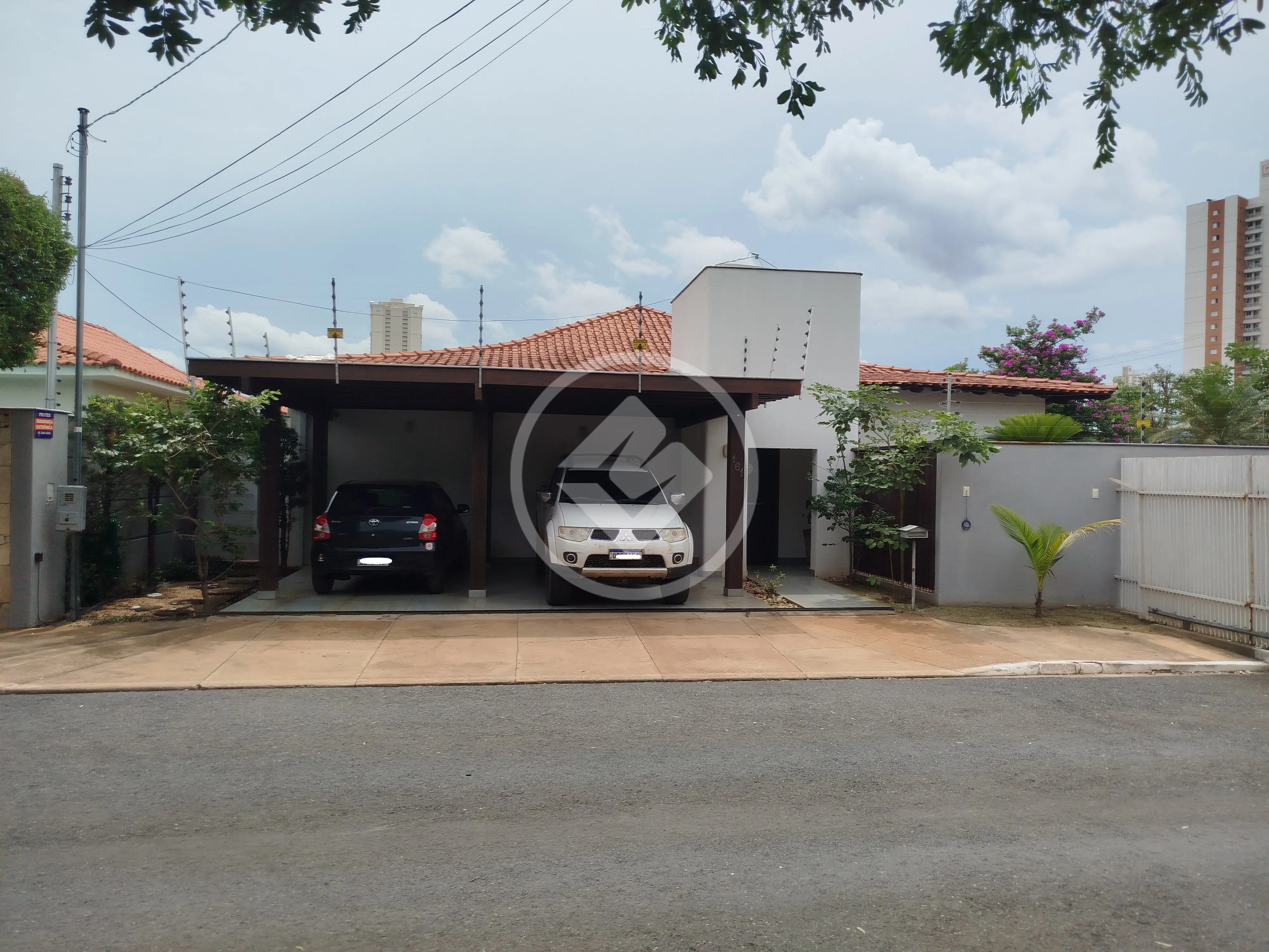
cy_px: 476
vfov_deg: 56.8
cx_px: 634
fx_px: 880
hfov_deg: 71.6
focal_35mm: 24
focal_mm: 5.31
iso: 50
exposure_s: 1/1706
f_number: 1.7
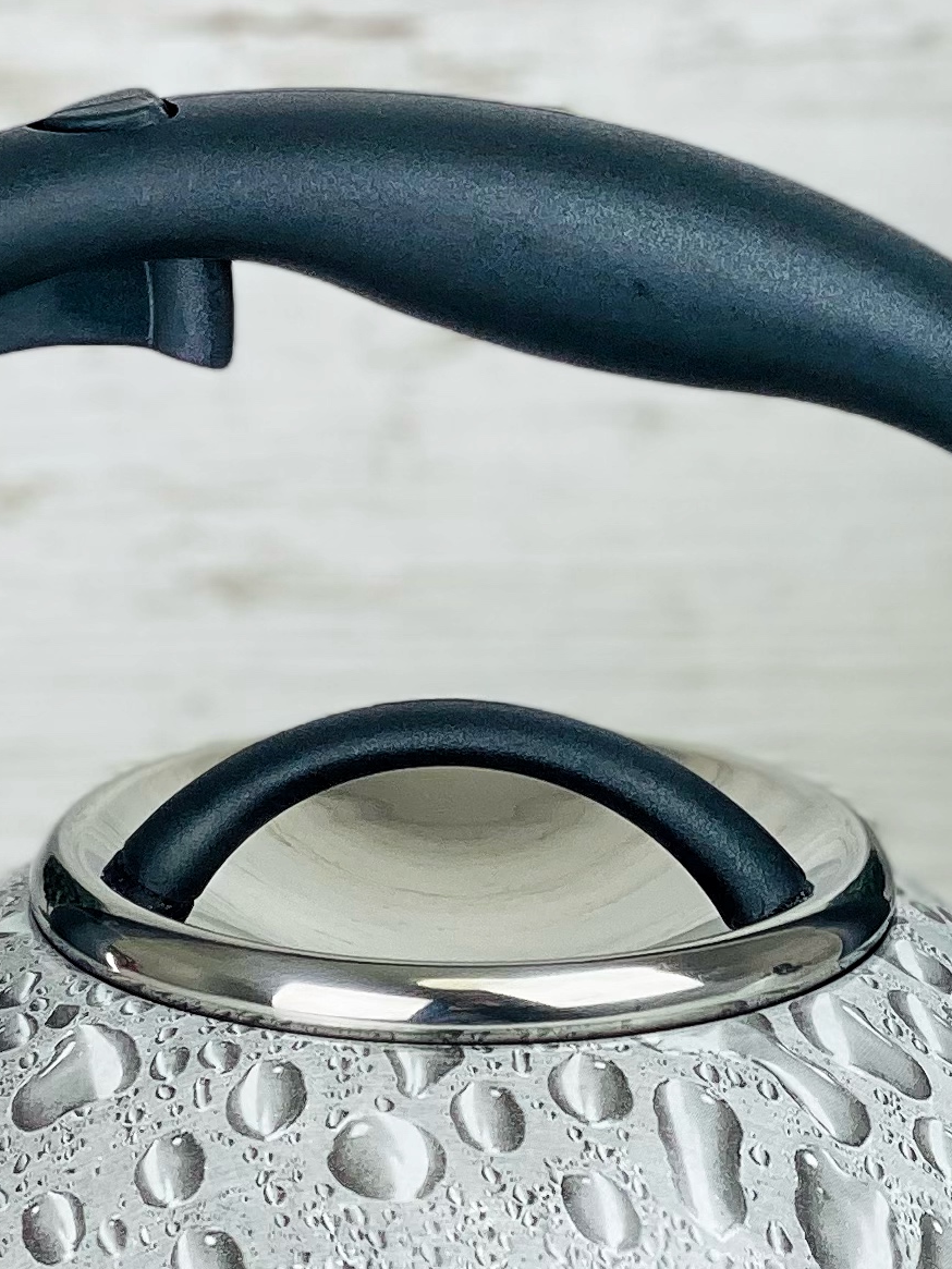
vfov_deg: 11.0
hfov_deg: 8.3
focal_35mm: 180
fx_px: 6599
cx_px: 447
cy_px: 746
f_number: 2
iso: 20
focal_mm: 6
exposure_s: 1/207
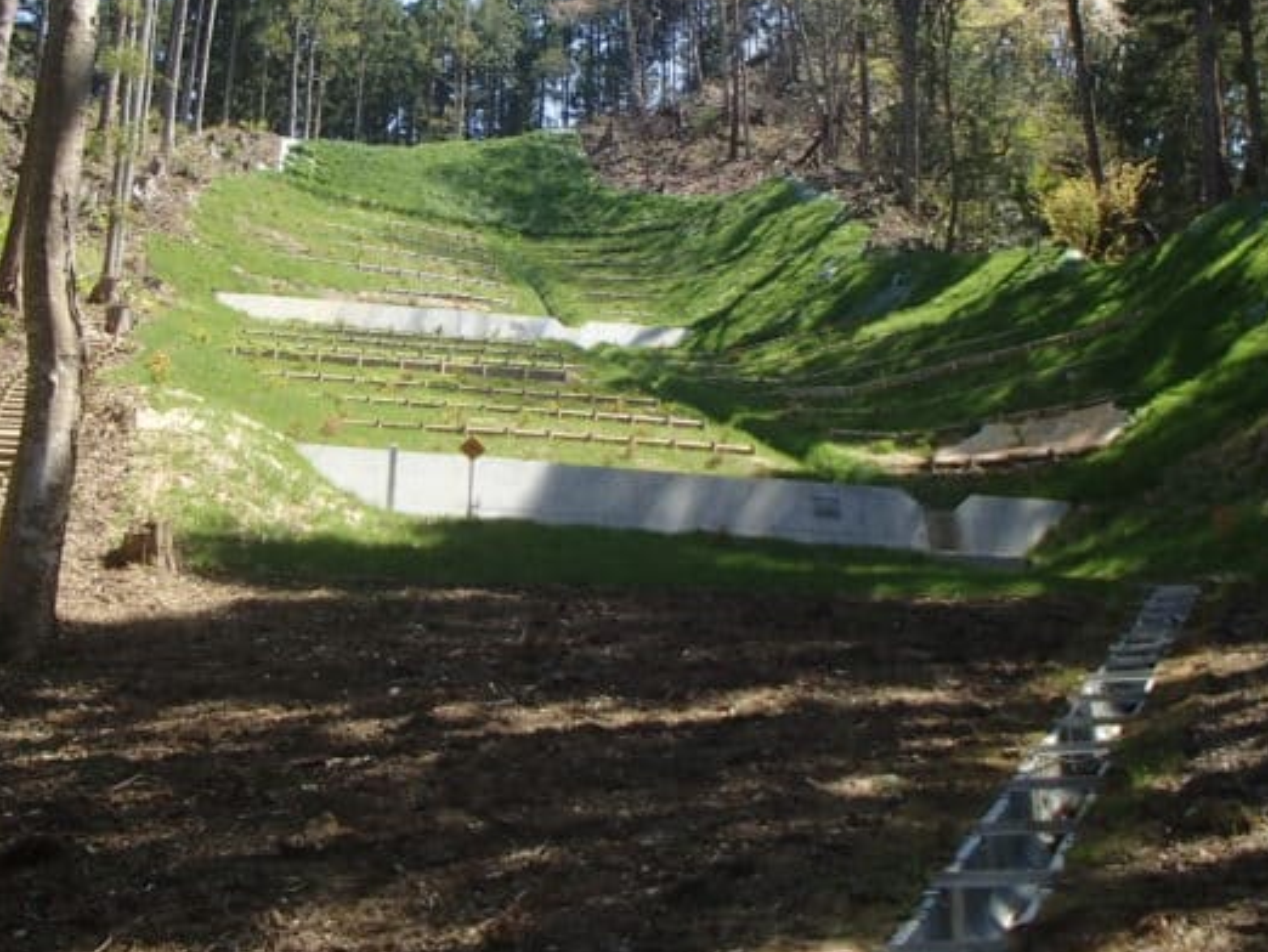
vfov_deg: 28.8
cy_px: 272
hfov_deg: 38.2
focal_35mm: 50
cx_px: 639
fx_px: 1832
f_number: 4.4
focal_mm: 6.07
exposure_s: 1/250
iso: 100
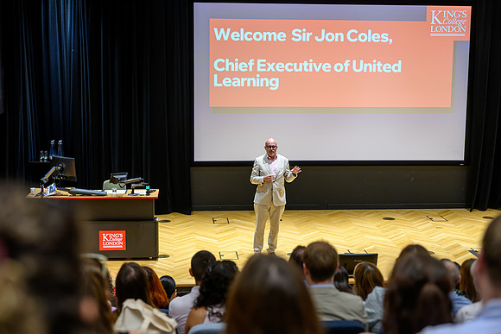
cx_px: 250
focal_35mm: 55
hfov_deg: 36.5
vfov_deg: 24.8
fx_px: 759
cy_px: 167
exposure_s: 1/125
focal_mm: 54
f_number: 2.2
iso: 320
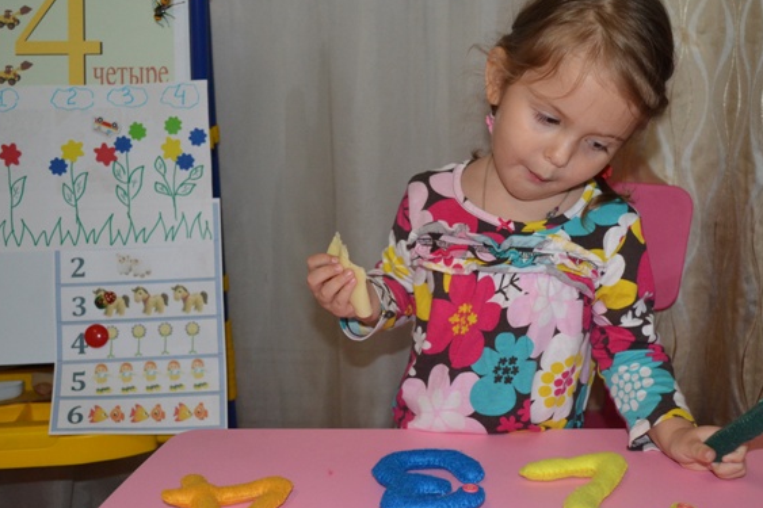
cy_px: 264
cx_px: 430
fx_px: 953
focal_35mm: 45
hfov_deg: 43.5
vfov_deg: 29.8
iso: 1400
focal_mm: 22
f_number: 3.8
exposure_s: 1/60
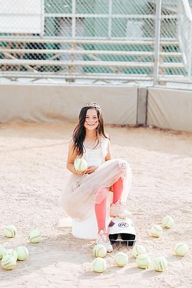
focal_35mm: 85
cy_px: 144
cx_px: 96
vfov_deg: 23.9
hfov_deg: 16.1
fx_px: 680
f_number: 2.8
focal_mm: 85
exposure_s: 1/640
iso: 160
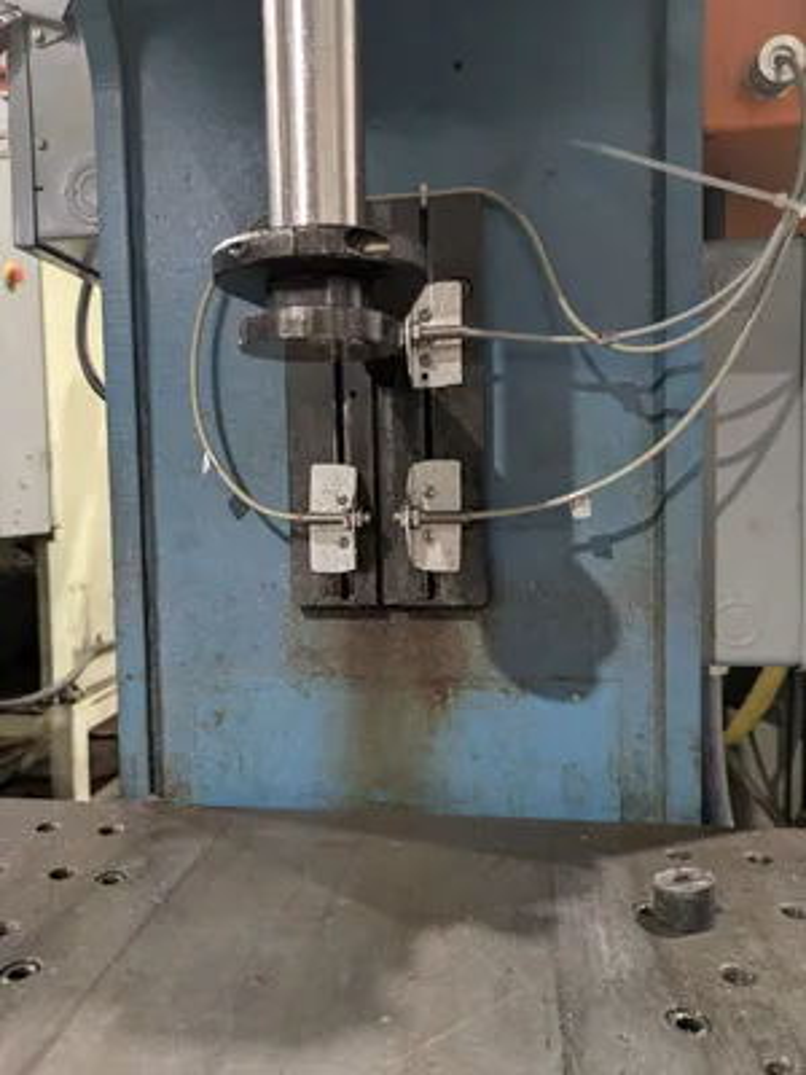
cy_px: 538
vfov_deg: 69.4
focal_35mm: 25
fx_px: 776
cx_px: 403
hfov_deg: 54.9
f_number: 1.89
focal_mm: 5.43
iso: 288
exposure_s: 1/30
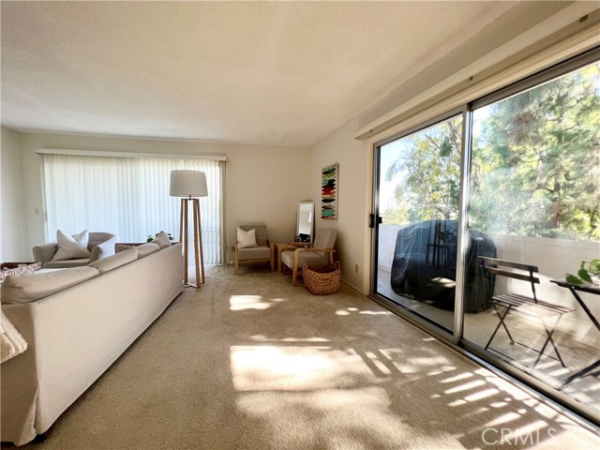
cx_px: 300
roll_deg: -0.3
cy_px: 225
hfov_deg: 106.2
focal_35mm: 13
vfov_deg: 89.9
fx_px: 225
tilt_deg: -4.1
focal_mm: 1.57
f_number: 1.8
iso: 125
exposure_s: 1/121
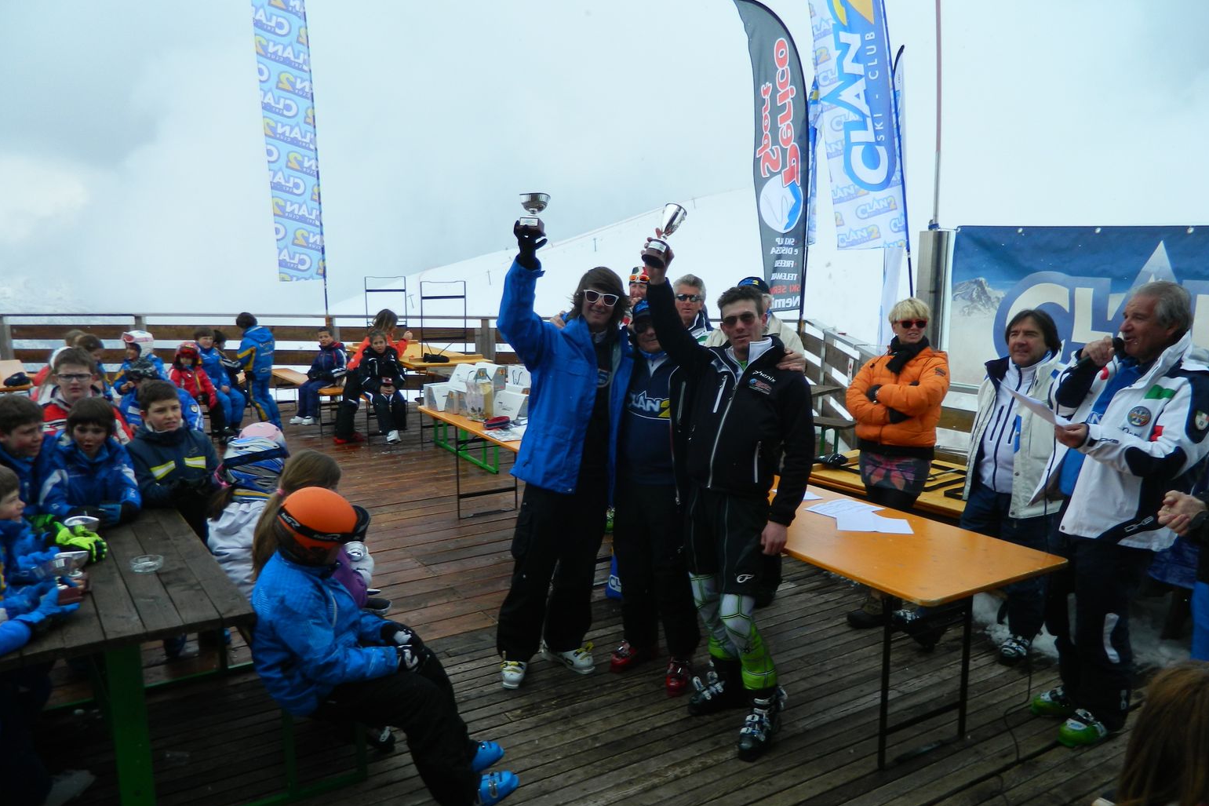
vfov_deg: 47.8
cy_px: 458
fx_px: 907
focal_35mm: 27
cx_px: 601
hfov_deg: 67.4
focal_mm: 4.5
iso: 80
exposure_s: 1/160
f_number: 8.7
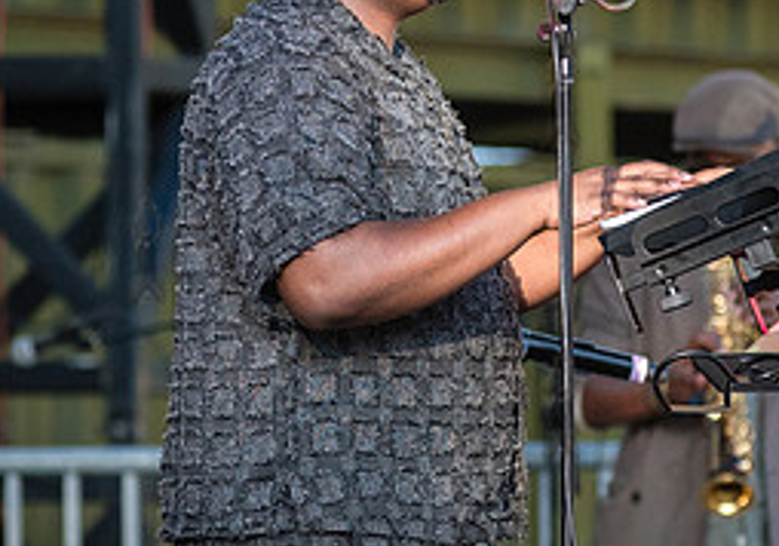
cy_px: 49
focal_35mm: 547
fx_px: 12025
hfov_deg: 3.7
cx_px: 405
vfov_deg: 2.6
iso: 1000
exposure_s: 1/1000
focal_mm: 200
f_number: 4.5
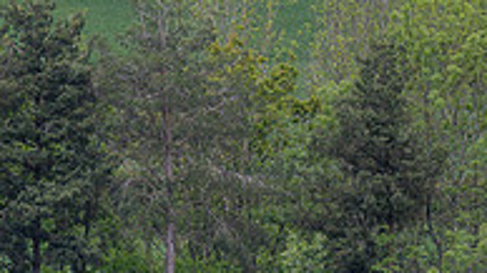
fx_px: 16240
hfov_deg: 1.7
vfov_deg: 1.0
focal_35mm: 1258
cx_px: -325
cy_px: 519
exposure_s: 1/1600
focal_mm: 200
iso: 200
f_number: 2.8
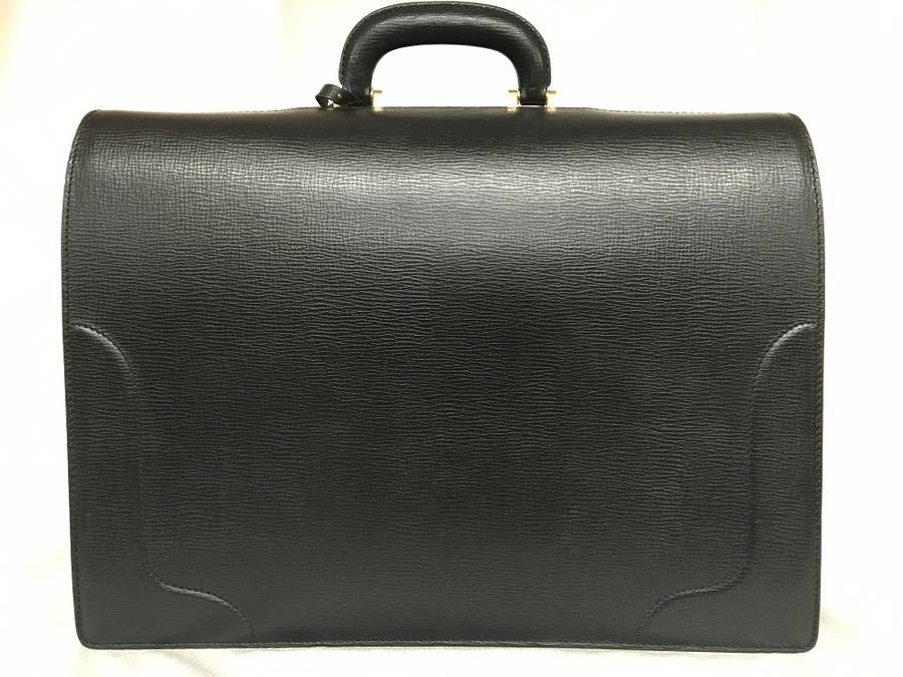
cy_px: 338
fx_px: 756
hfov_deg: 61.7
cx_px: 452
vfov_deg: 48.2
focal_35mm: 29
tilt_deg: -4.4
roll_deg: +0.9
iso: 160
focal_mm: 4.15
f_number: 2.2
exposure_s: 1/30
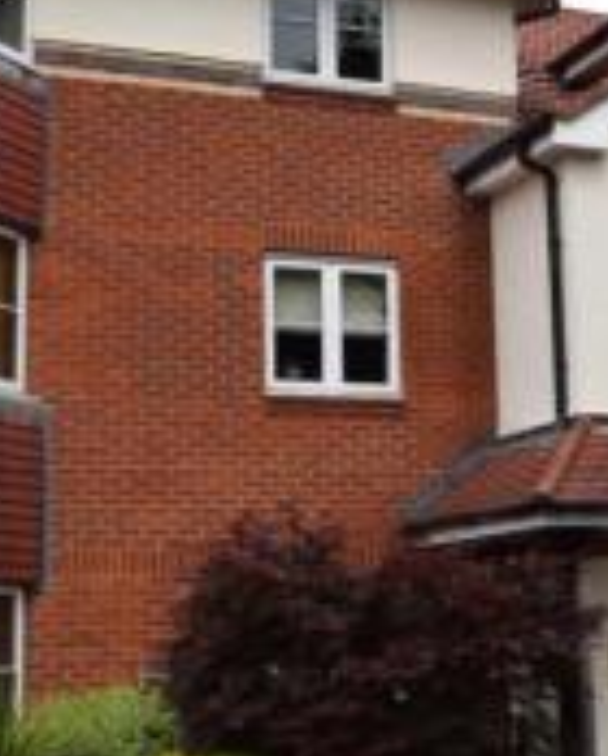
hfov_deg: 21.7
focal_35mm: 69
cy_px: 350
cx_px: 545
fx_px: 1547
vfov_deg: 27.4
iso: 100
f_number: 10
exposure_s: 1/200
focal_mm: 18
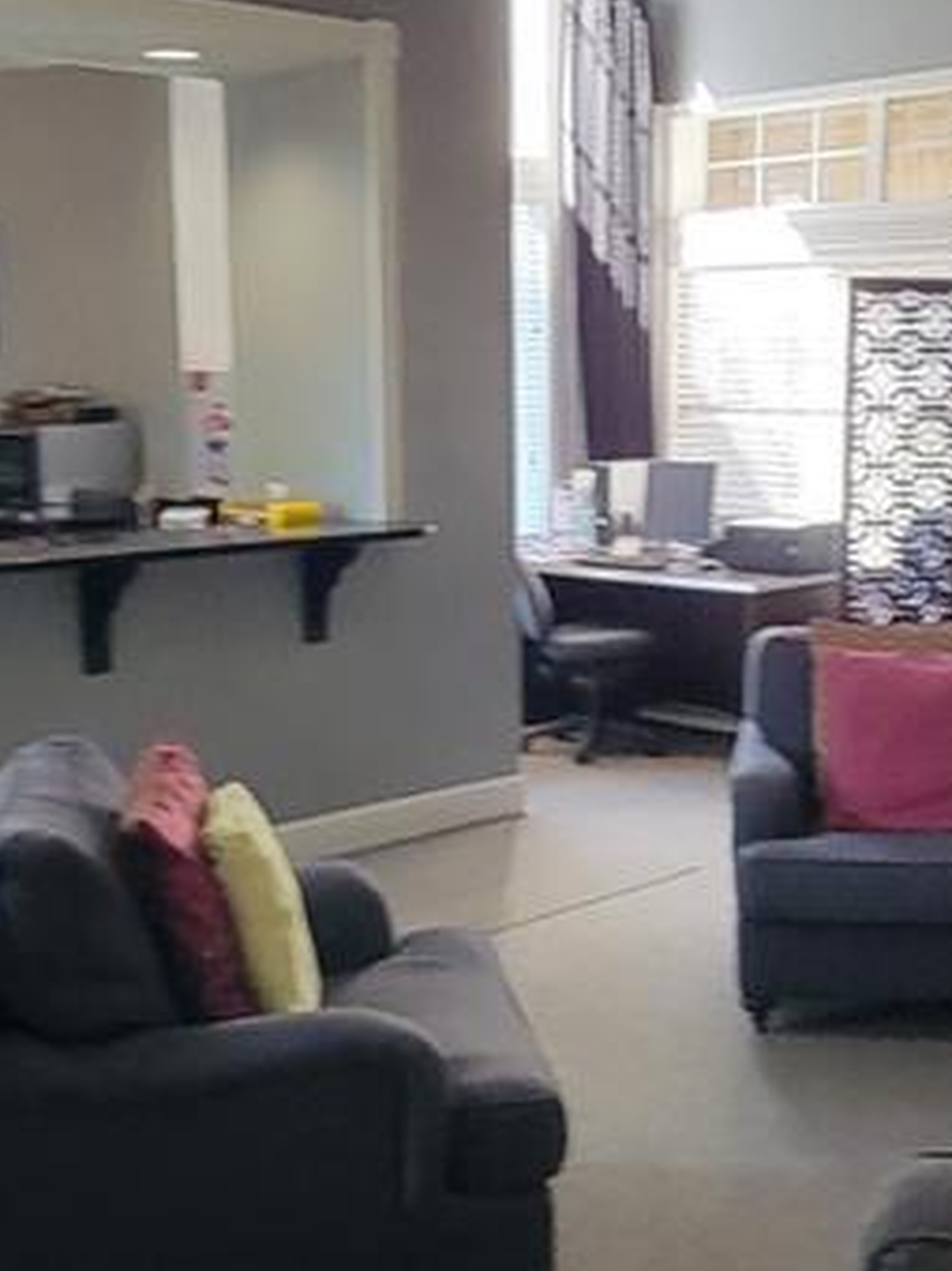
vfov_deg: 41.2
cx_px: 536
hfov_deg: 31.5
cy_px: 712
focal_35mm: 46
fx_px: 1688
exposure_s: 1/60
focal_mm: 2.2
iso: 200
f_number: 2.2
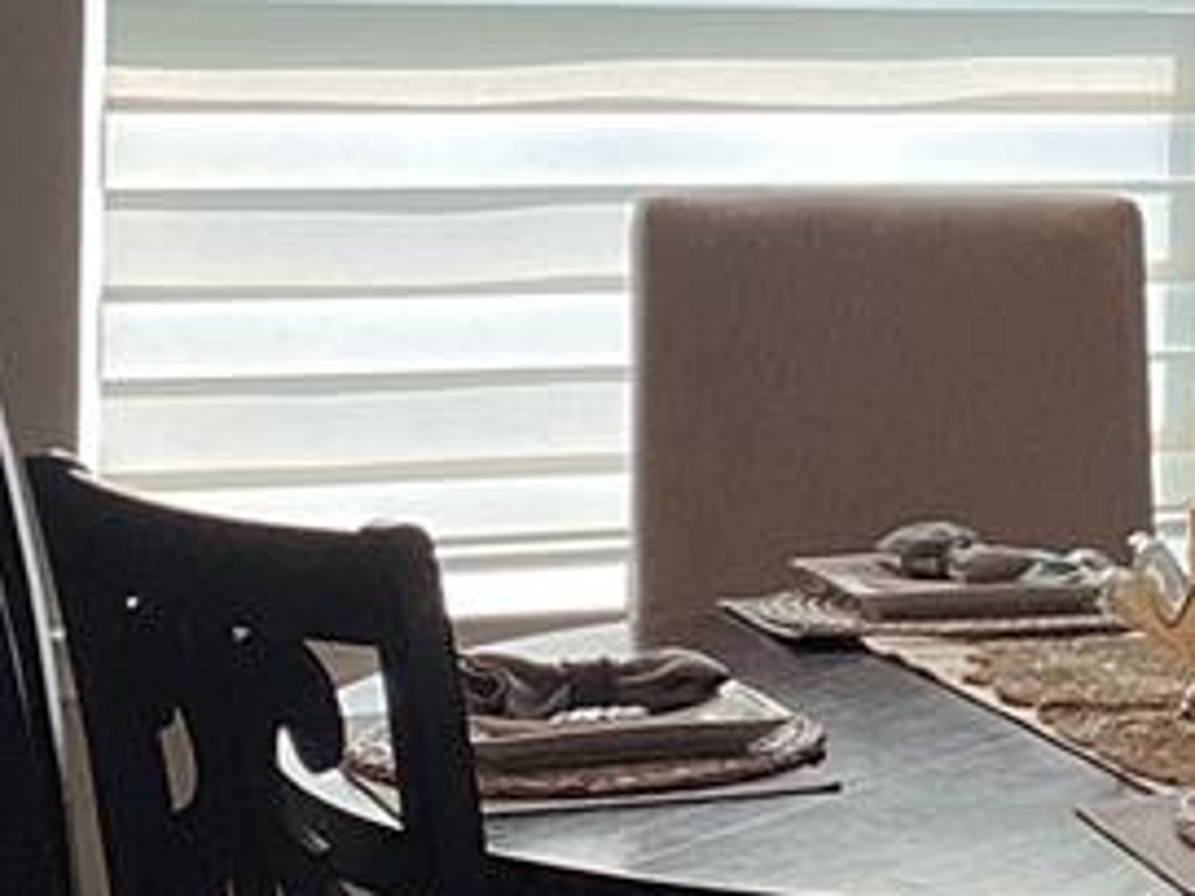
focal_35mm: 137
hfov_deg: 13.8
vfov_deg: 10.8
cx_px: 1612
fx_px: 4729
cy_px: 70
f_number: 2.4
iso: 64
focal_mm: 3.3
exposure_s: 1/120
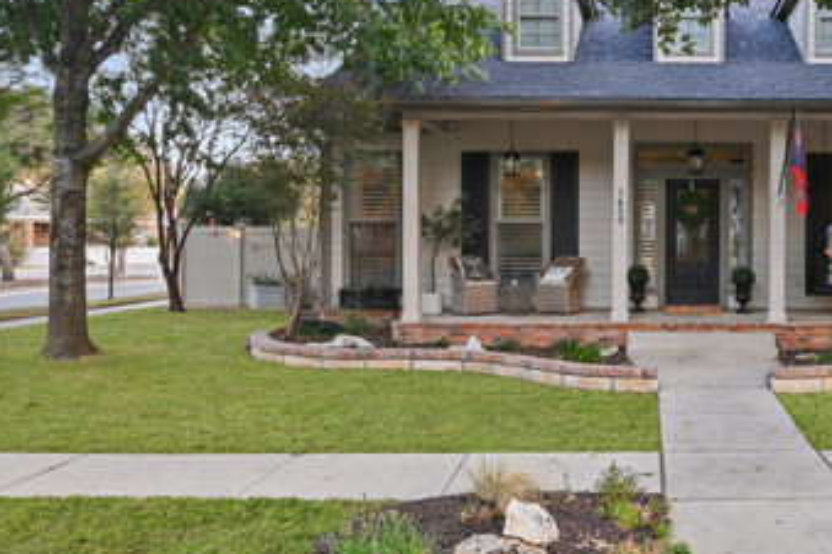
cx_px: 658
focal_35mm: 35
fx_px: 808
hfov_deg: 51.3
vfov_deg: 37.9
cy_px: 251
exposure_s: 1/2.5
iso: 200
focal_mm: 18.5
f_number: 11
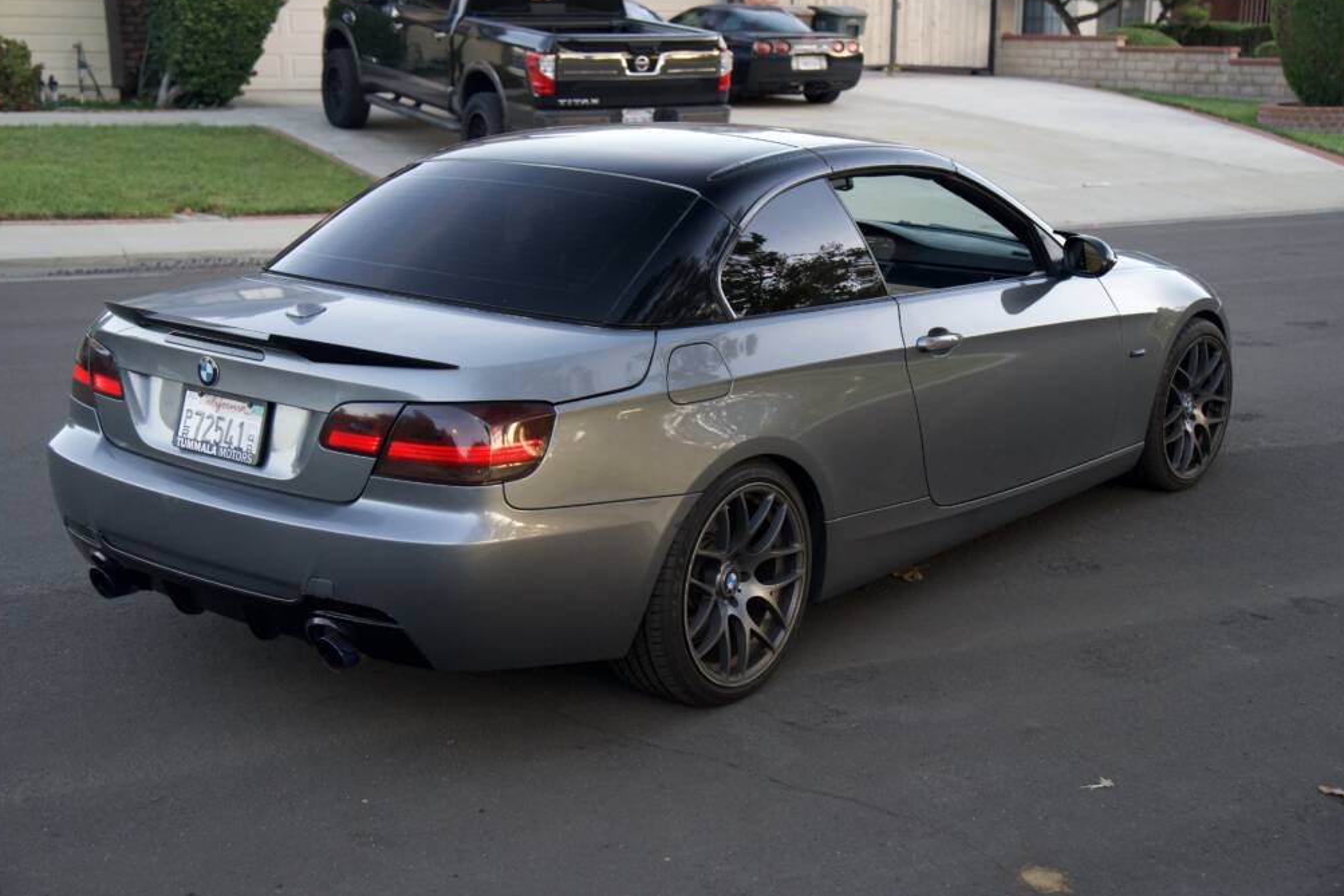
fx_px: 1829
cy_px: 441
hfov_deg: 40.3
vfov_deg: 27.5
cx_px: 673
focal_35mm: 49
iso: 1600
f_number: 3.2
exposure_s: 1/200
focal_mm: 32
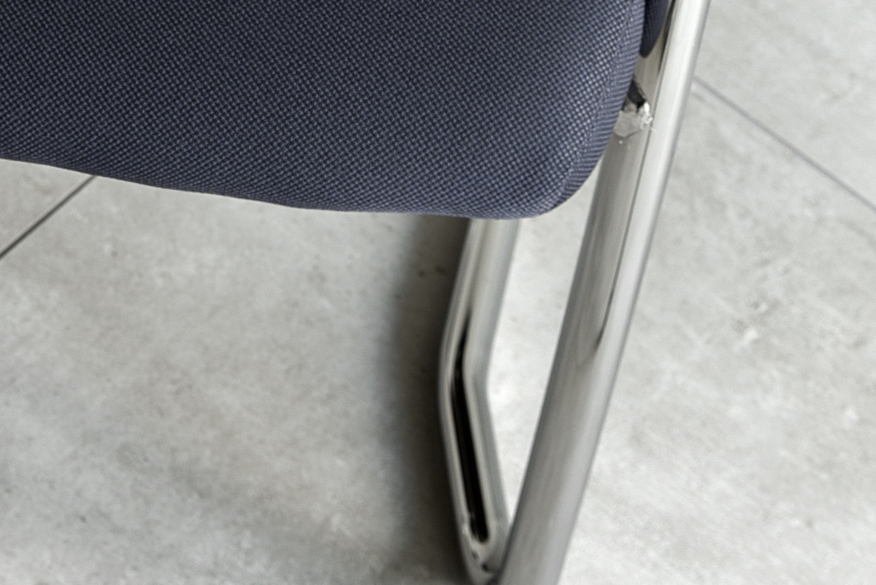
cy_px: -311
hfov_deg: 15.0
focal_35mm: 134
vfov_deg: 9.9
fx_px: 3262
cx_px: -63
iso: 100
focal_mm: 38
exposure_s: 1/4
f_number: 8
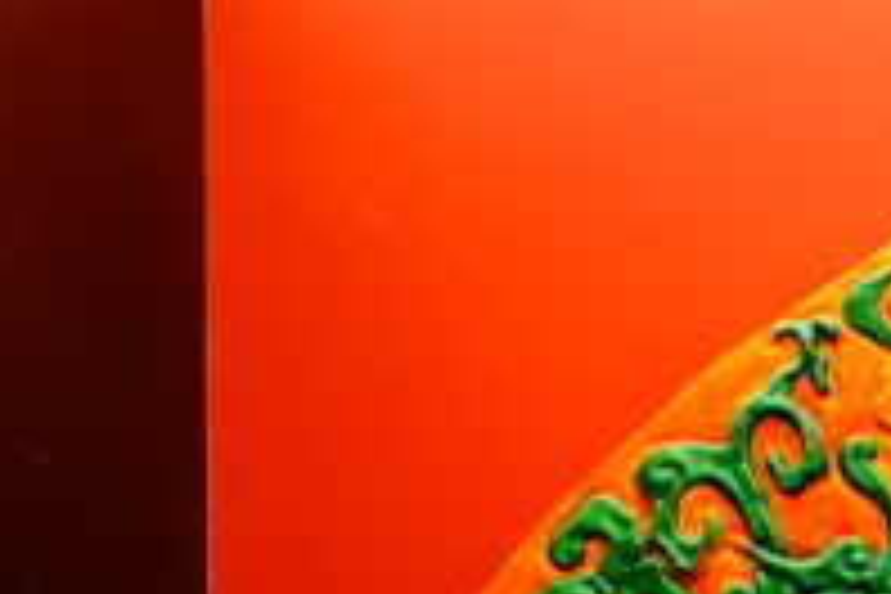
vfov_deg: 7.3
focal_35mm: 176
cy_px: 1460
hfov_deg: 10.8
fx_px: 4356
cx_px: 1706
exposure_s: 1/80
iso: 1000
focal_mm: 34
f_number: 5.6
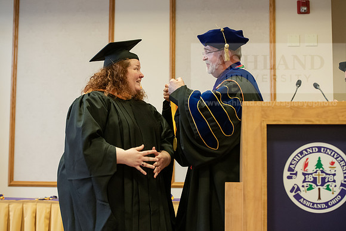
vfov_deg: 19.5
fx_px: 673
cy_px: 116
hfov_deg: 28.8
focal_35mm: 70
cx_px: 173
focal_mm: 70
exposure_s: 1/200
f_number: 4
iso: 3200
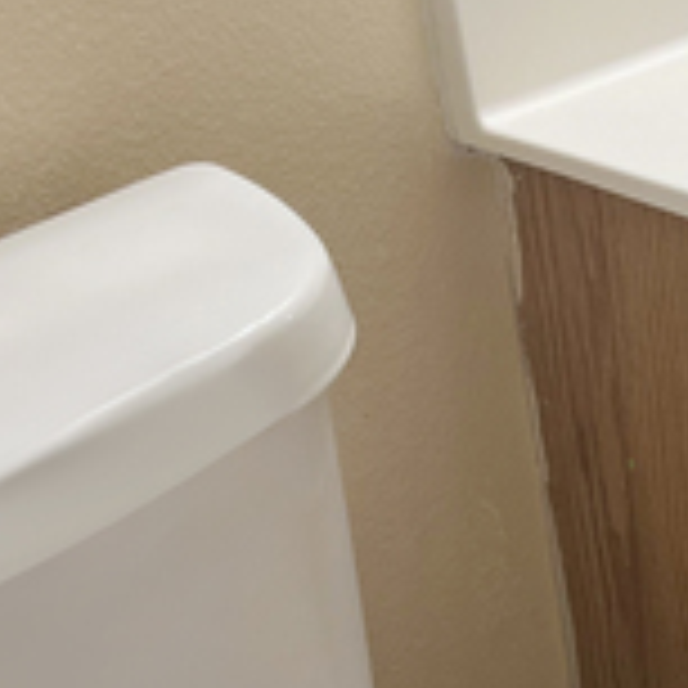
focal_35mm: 96
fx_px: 2159
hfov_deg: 16.5
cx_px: 1039
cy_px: 405
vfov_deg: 18.1
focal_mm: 5.1
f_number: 1.6
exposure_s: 1/120
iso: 125
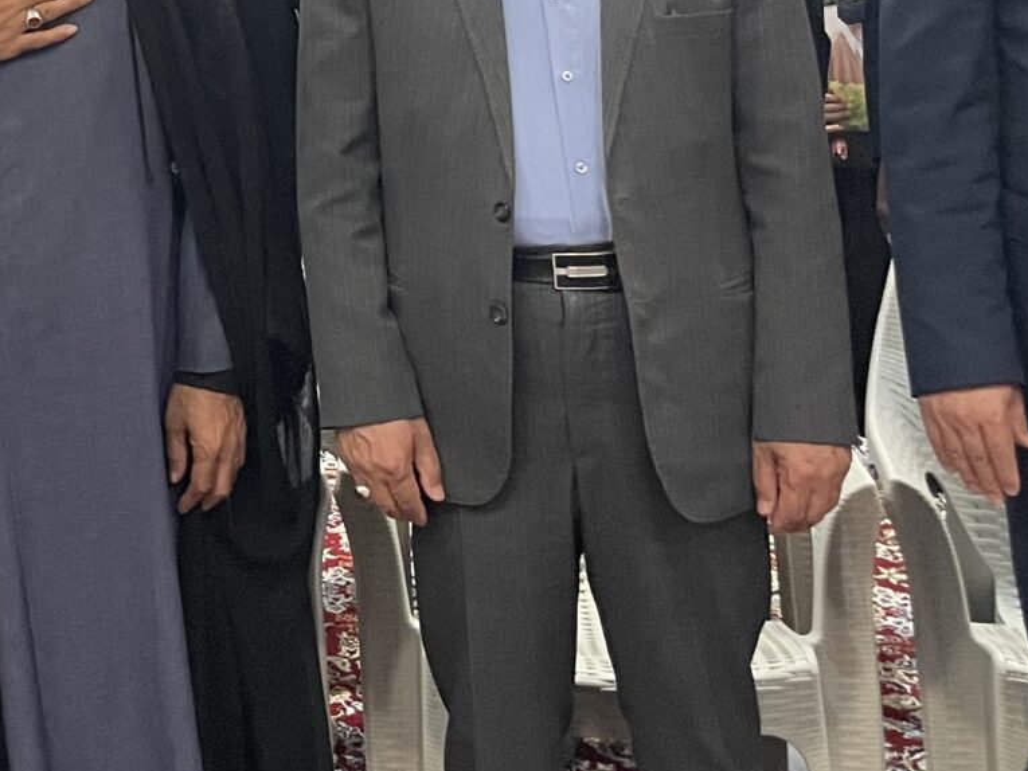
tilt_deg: -1.7
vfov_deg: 15.9
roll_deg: +3.9
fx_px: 2584
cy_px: -283
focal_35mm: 87
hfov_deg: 20.6
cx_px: -290
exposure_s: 1/50
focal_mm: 4.2
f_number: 1.6
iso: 125
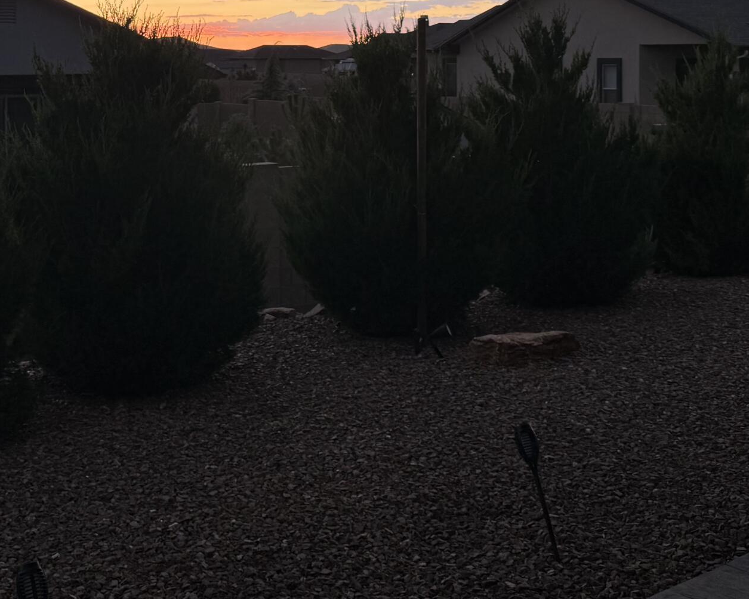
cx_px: 273
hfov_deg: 33.4
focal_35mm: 56
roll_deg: -0.2
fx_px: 1241
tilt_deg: +0.2
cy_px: 67
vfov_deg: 26.3
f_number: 1.78
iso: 64
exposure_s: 1/250
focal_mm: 6.76
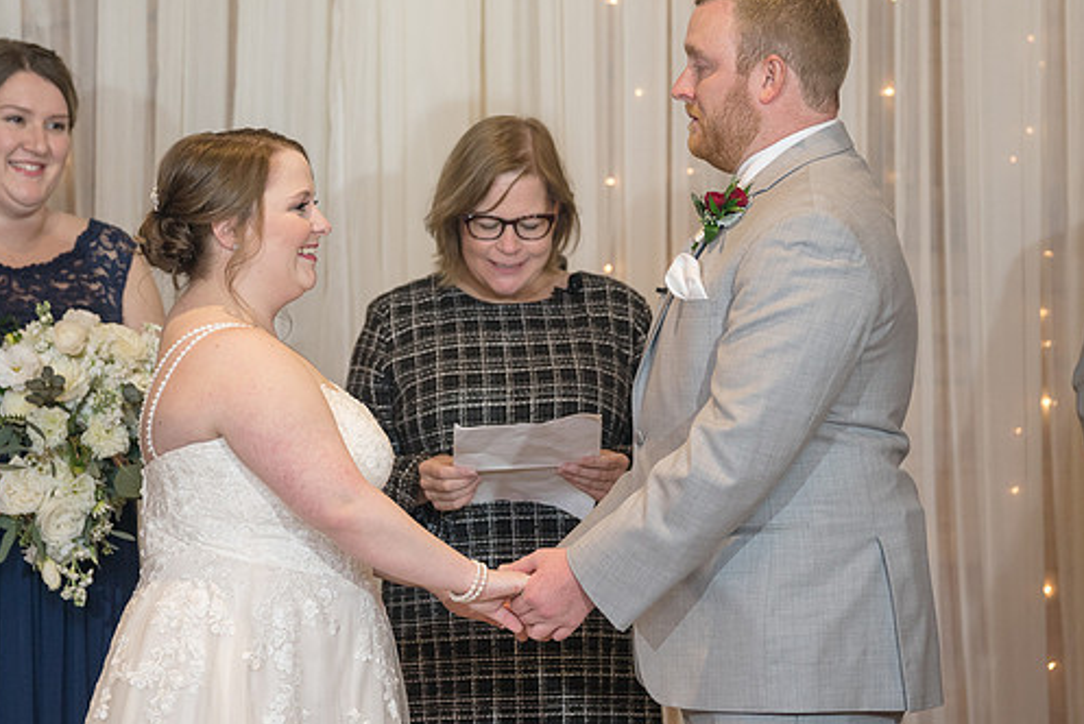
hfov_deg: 9.7
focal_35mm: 213
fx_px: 6417
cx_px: 483
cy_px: 290
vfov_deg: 6.5
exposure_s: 1/200
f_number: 4
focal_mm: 167
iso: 2000
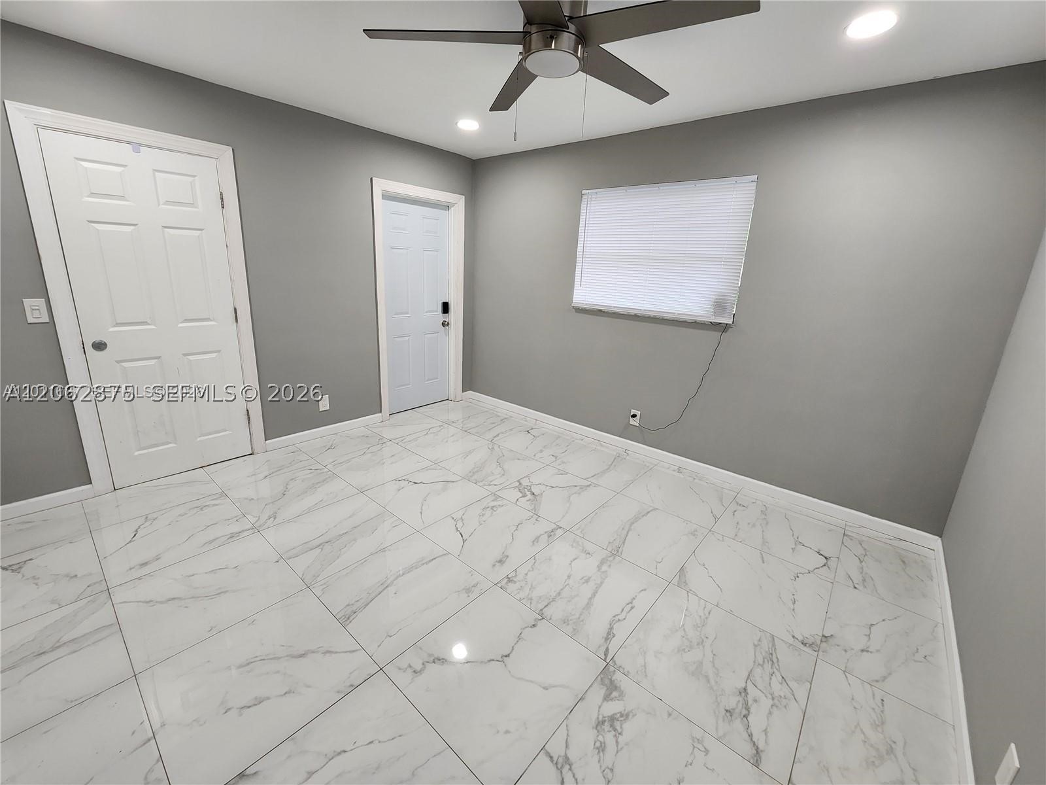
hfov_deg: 106.2
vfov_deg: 89.9
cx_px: 523
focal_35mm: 13
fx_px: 393
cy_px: 392
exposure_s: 1/60
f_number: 2.2
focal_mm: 2.2
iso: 250
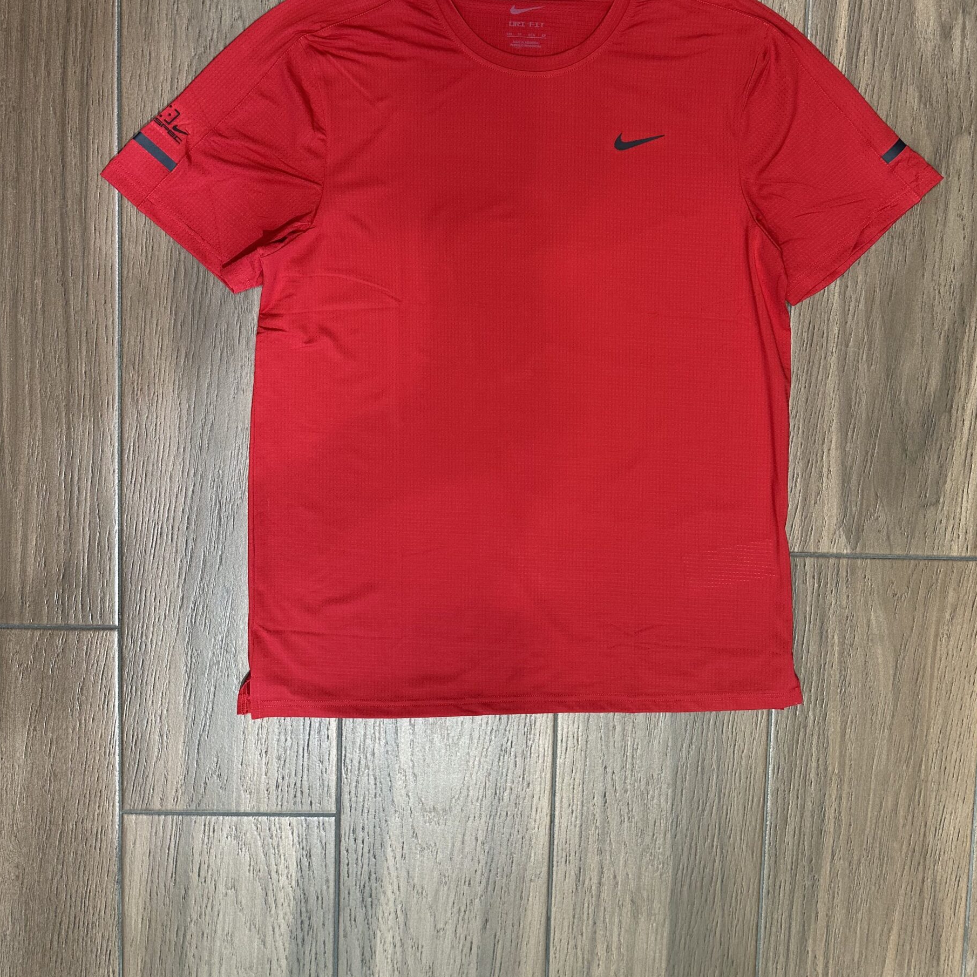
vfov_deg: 52.9
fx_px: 958
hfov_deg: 54.0
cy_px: 320
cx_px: 499
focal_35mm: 30
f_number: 1.78
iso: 160
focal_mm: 6.86
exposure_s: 1/50
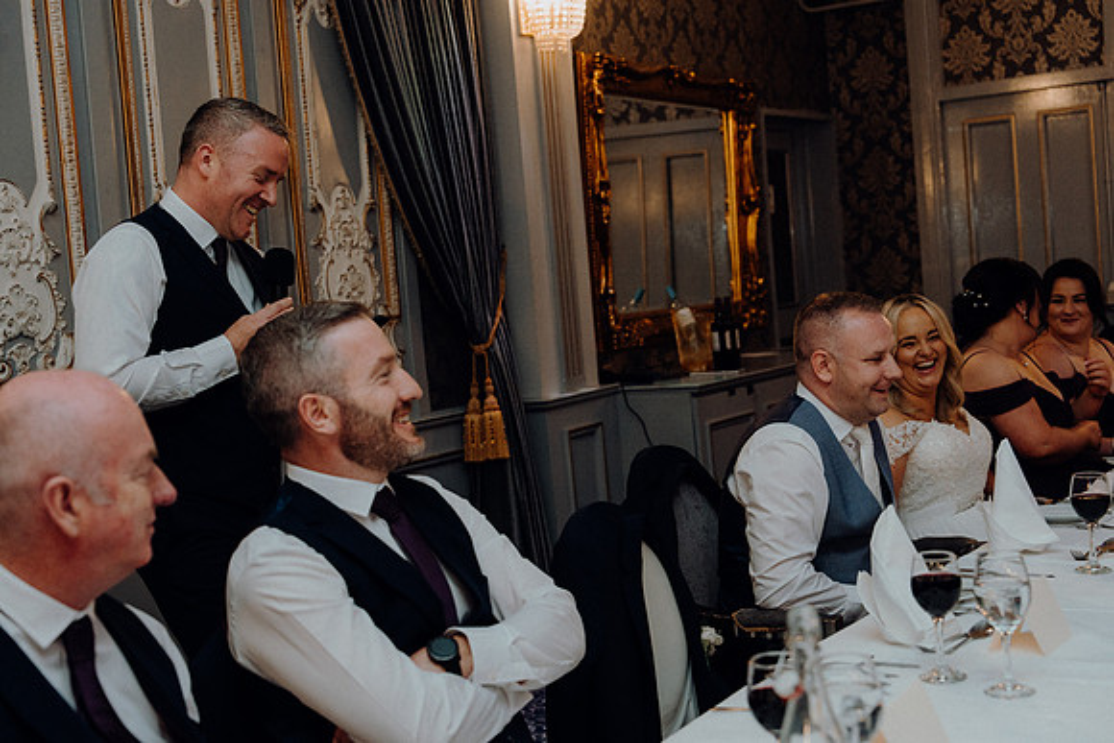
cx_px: 557
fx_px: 1548
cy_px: 372
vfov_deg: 27.0
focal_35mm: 50
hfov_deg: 39.6
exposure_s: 1/160
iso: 2500
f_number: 3.5
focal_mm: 50
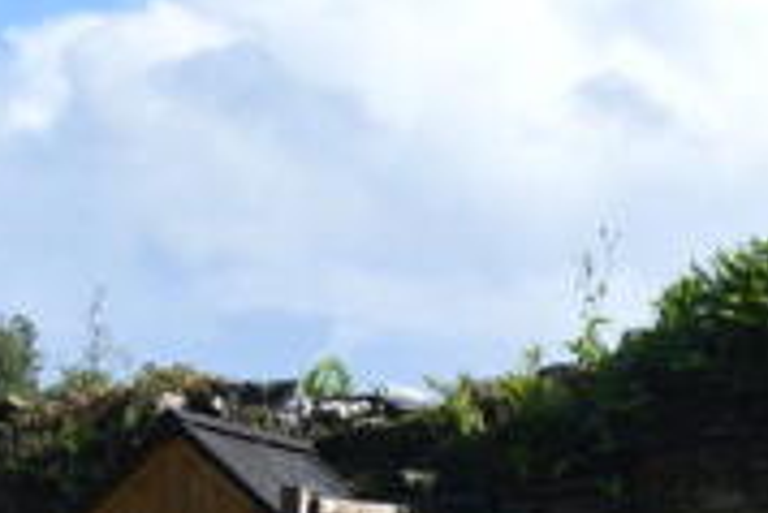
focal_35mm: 138
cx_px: 630
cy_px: 828
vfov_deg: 9.6
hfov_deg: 14.8
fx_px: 2943
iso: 100
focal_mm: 25
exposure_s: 1/250
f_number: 8
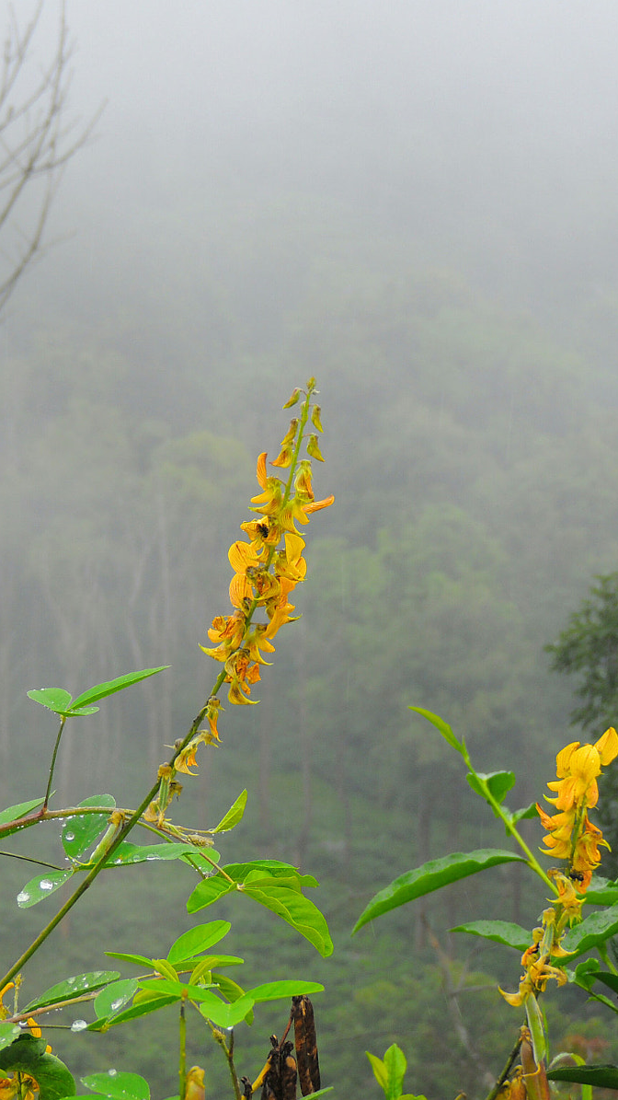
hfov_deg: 9.8
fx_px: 3613
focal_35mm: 124
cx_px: 166
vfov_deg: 17.3
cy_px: 551
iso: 100
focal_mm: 15.1
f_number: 4
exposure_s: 1/160
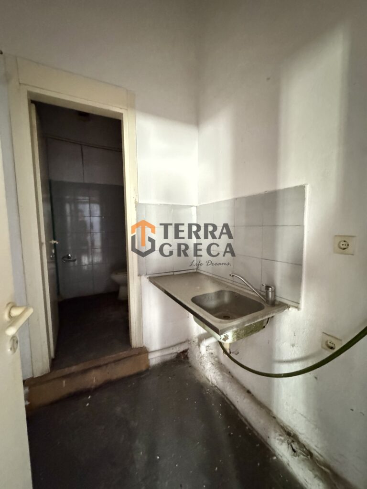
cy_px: 244
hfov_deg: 85.7
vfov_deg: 102.1
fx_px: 198
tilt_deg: -4.6
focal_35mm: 14
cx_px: 184
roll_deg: +2.5
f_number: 2.2
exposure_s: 1/27
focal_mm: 2.22
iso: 2500
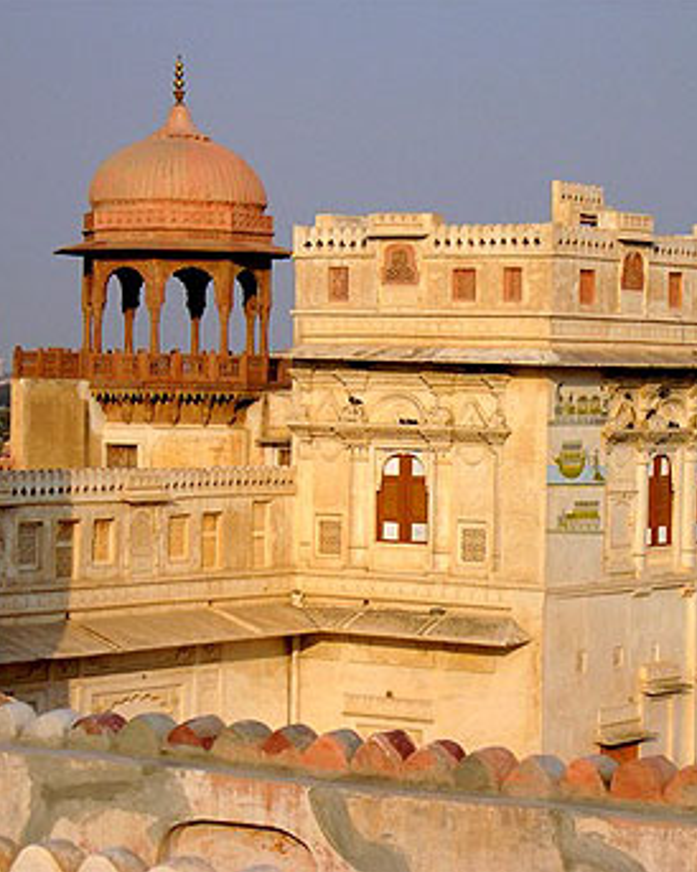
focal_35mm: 114
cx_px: 351
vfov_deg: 16.9
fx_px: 2942
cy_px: 436
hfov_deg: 13.5
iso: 100
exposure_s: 1/595
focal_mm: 18.4
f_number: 4.4
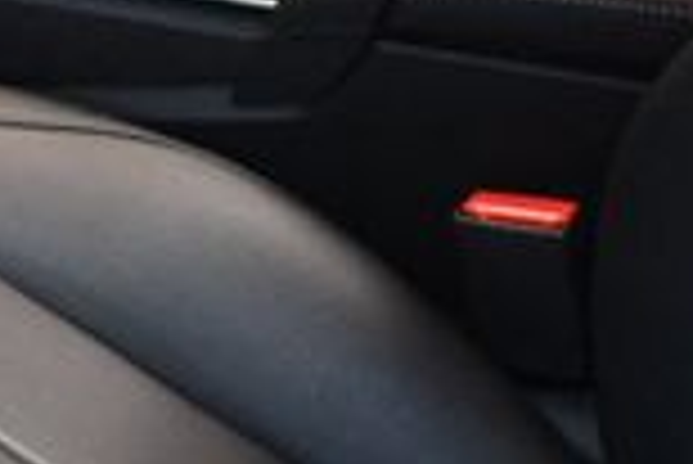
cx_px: -662
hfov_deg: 13.1
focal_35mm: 137
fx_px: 2640
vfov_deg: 9.5
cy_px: -369
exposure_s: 1/80
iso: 3200
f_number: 3.5
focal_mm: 22
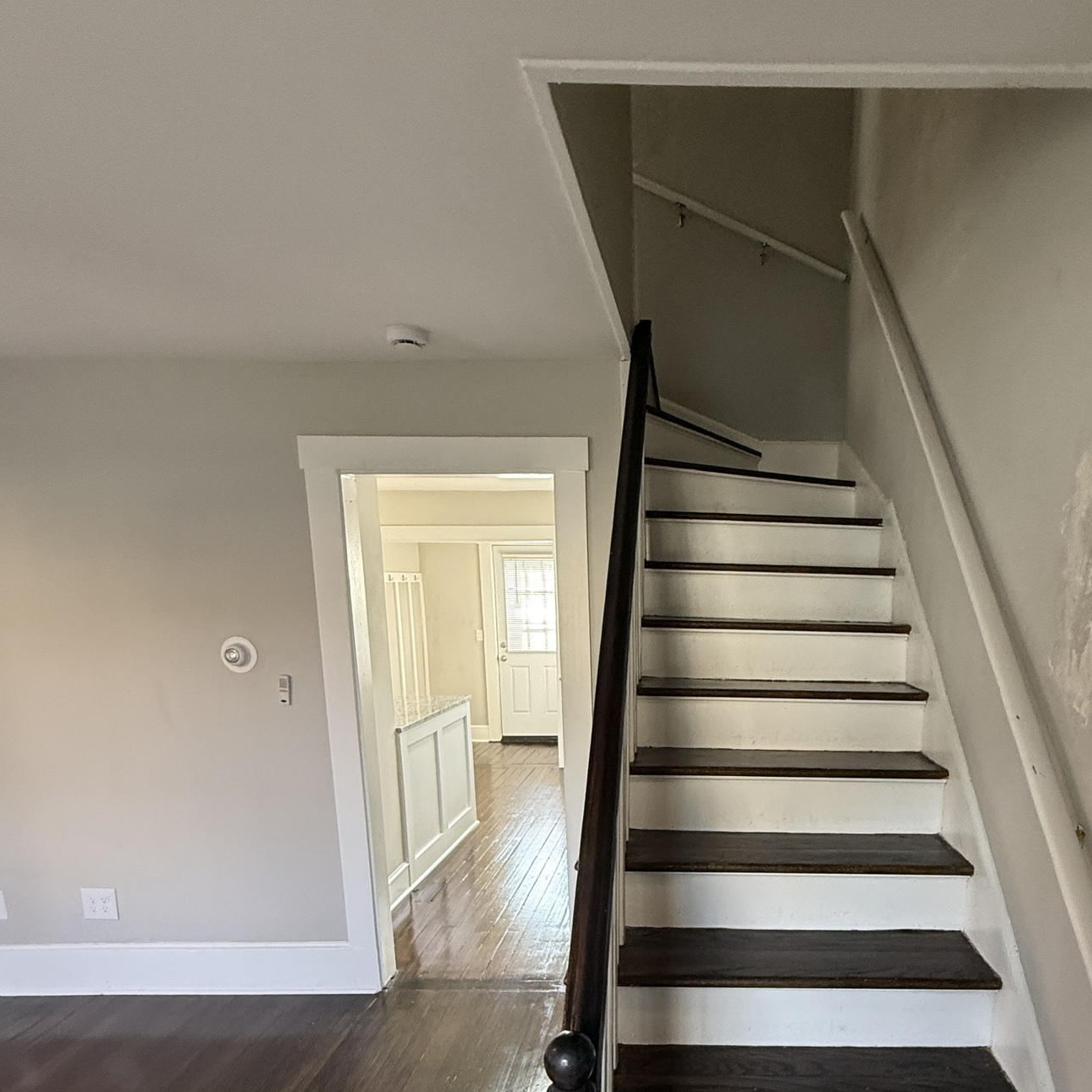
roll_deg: -0.3
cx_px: 703
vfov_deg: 67.4
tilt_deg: -8.5
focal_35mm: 22
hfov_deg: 68.2
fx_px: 785
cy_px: 742
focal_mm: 2.22
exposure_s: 1/60
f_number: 2.2
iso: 200
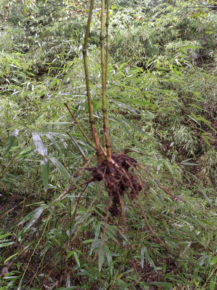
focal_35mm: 27
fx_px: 226
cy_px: 145
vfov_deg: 65.3
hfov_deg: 51.3
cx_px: 108
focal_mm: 5.52
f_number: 1.9
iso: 800
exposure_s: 1/100
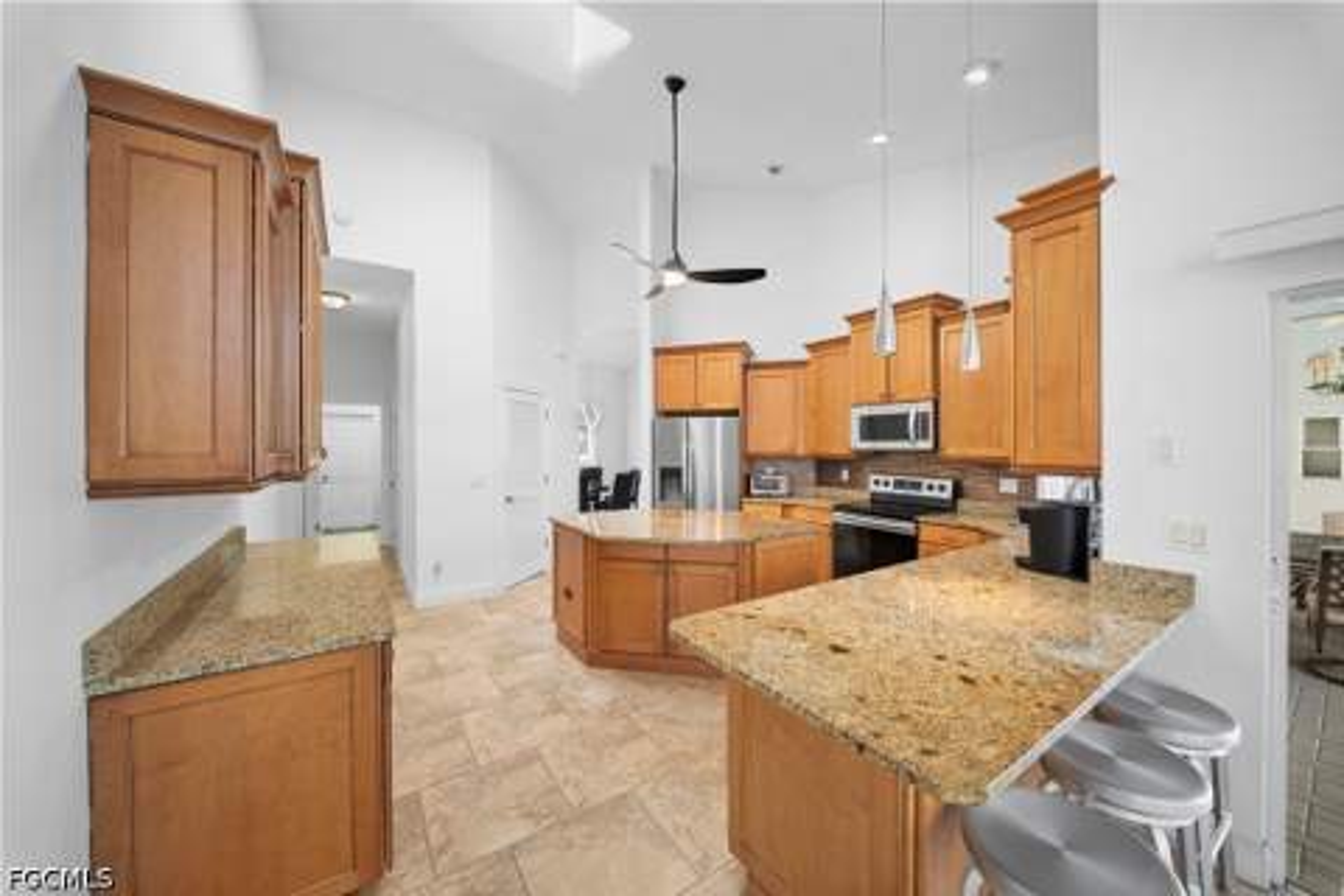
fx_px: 448
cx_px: 672
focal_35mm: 12
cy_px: 448
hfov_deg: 112.6
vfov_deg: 90.0
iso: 2000
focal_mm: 12
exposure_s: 1/6
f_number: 10
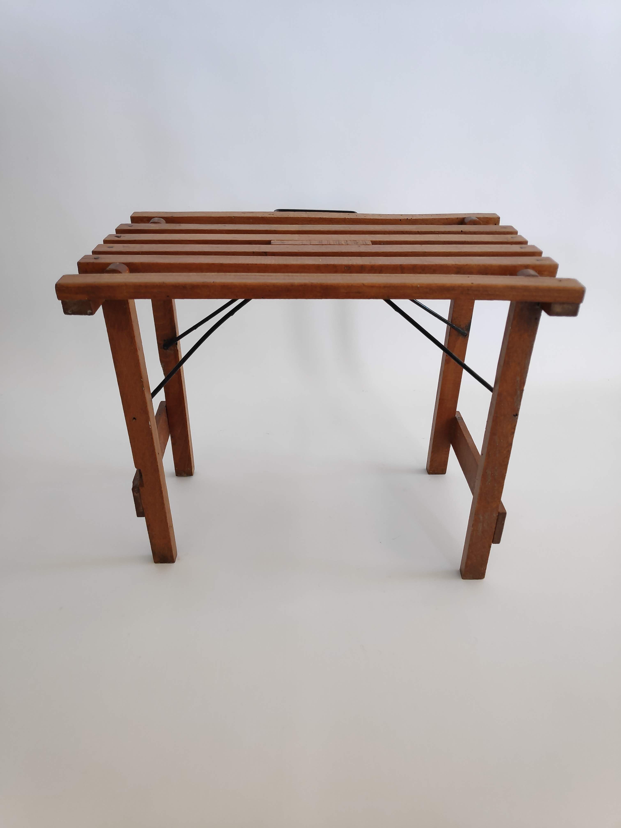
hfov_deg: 66.0
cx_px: 310
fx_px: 478
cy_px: 414
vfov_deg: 81.7
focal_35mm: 20
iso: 328
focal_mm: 3.94
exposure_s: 1/100
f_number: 1.9
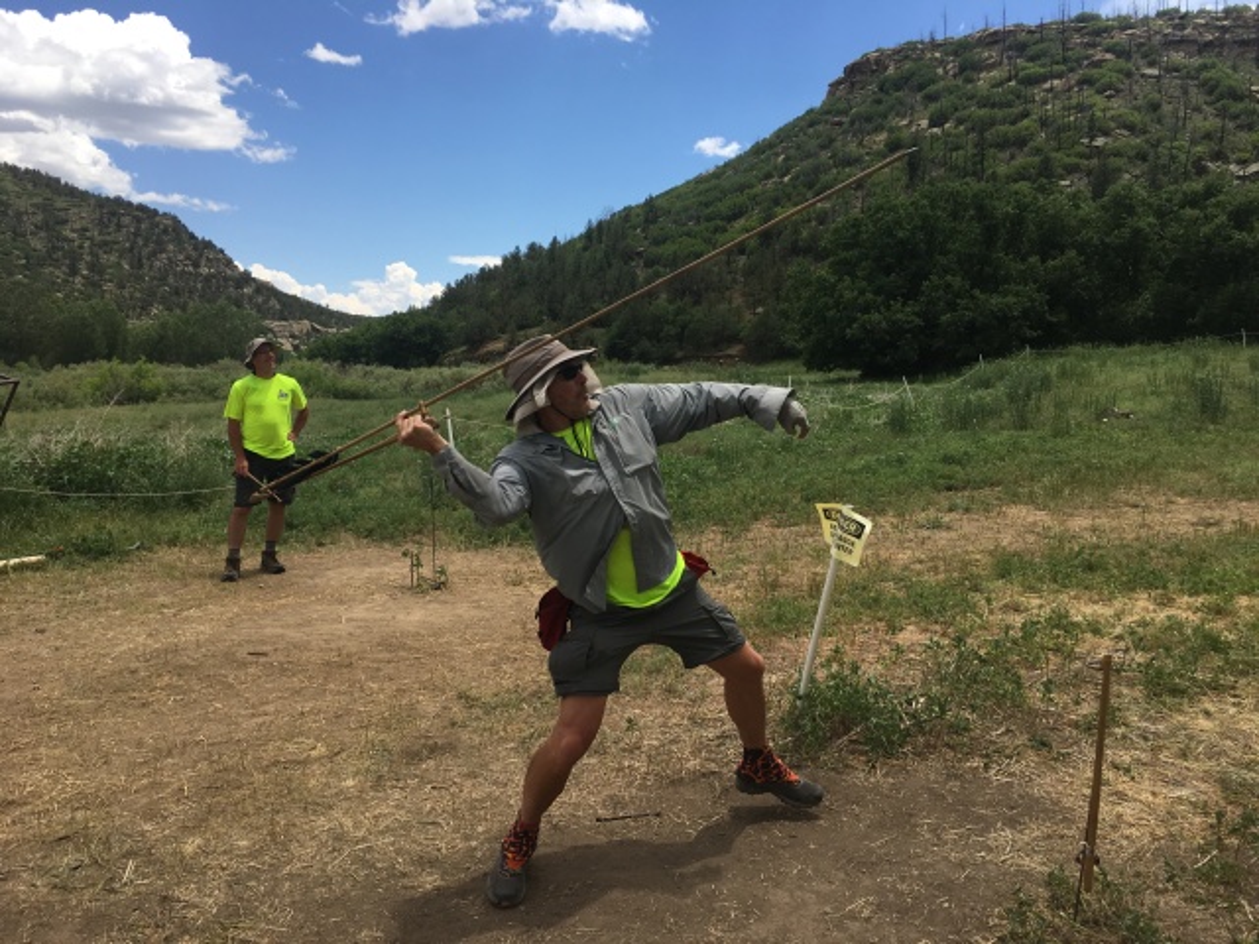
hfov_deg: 61.7
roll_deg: +0.1
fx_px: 1055
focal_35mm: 29
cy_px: 472
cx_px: 630
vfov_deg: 48.2
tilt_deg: -4.4
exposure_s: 1/1451
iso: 25
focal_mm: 4.15
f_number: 2.2
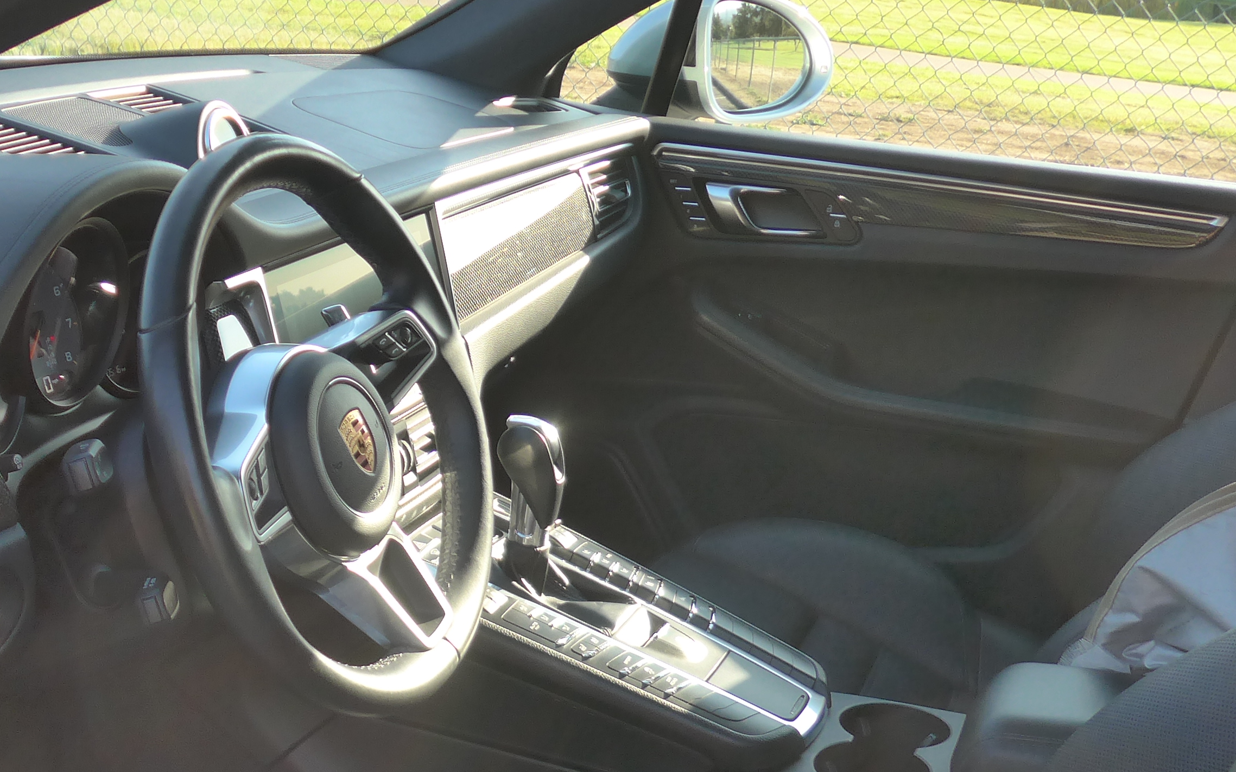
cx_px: 454
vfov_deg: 23.5
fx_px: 1819
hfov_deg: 37.3
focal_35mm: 54
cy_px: 663
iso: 160
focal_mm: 6
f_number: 2
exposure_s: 1/320
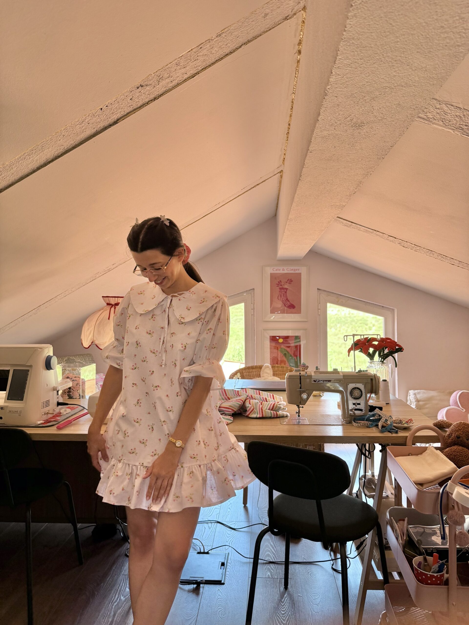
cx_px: 234
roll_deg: -1.2
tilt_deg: +0.6
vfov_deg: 71.6
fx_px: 434
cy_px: 312
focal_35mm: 24
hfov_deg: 56.8
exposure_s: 1/121
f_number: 1.78
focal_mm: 6.76
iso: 125
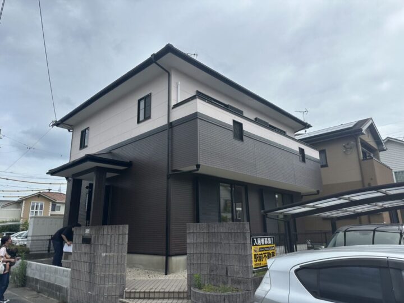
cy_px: 152
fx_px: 280
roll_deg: +1.4
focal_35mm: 24
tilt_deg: +16.5
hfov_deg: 71.6
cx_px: 202
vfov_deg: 56.8
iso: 80
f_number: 1.78
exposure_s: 1/6211
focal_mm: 6.86
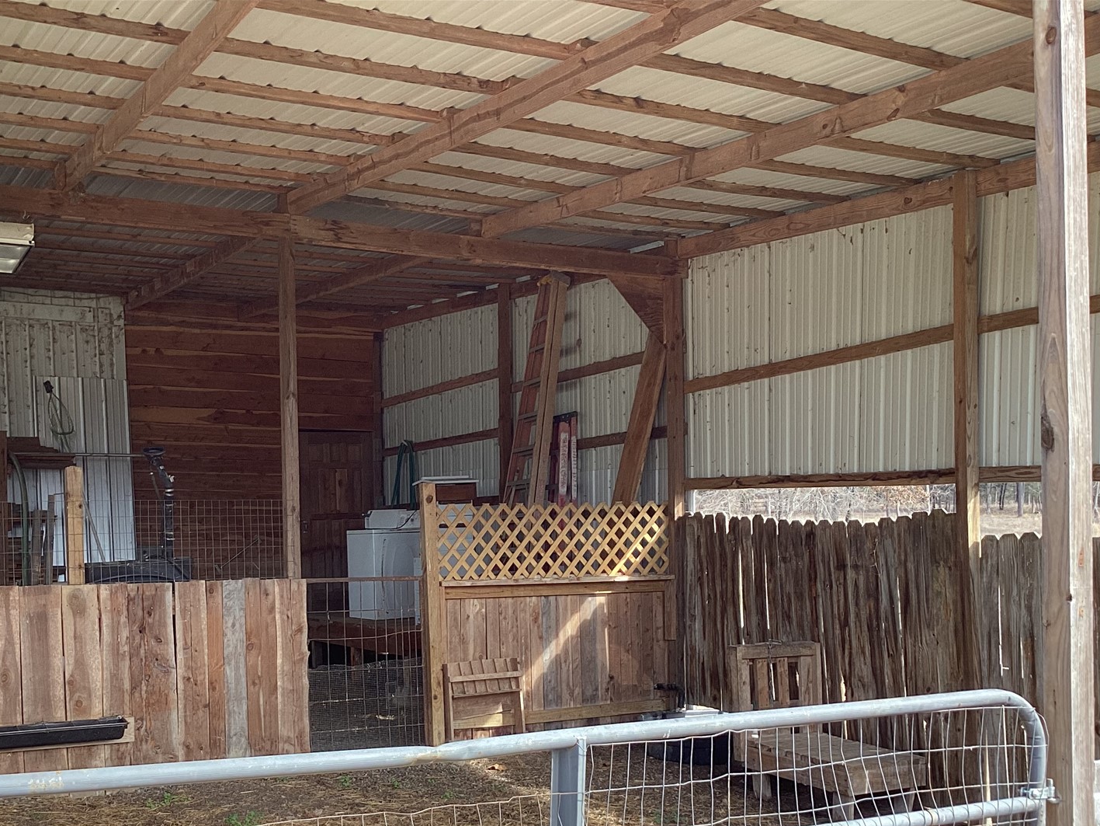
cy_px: 559
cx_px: 441
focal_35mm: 42
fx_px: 1335
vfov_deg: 34.0
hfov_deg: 44.6
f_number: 2.4
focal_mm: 3.3
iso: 25
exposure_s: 1/125
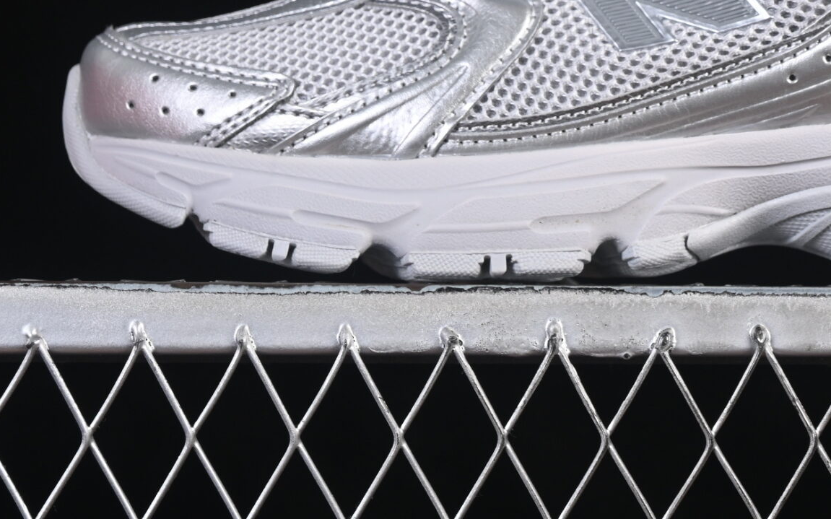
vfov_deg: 7.7
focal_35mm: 170
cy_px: -95
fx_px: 3850
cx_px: 700
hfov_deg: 12.3
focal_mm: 50
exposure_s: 1/60
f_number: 7.1
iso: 160
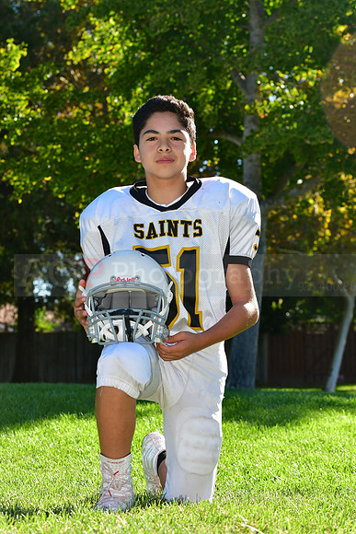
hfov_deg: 13.0
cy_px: 267
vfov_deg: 19.5
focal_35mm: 105
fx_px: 1556
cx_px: 178
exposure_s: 1/640
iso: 400
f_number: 6.3
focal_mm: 70
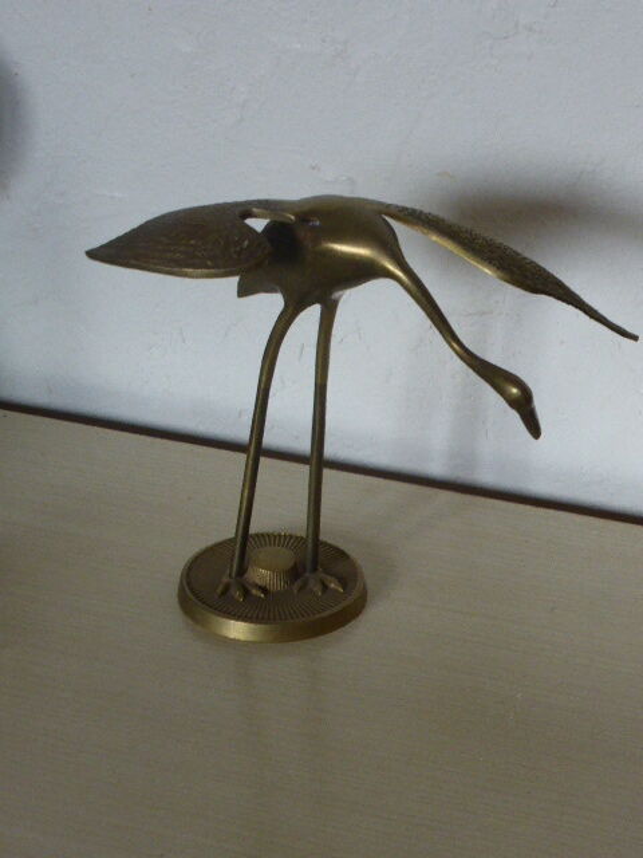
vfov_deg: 17.7
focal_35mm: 111
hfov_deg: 13.3
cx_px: 322
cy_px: 429
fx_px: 2749
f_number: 5.3
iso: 400
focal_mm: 18.2
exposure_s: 1/40
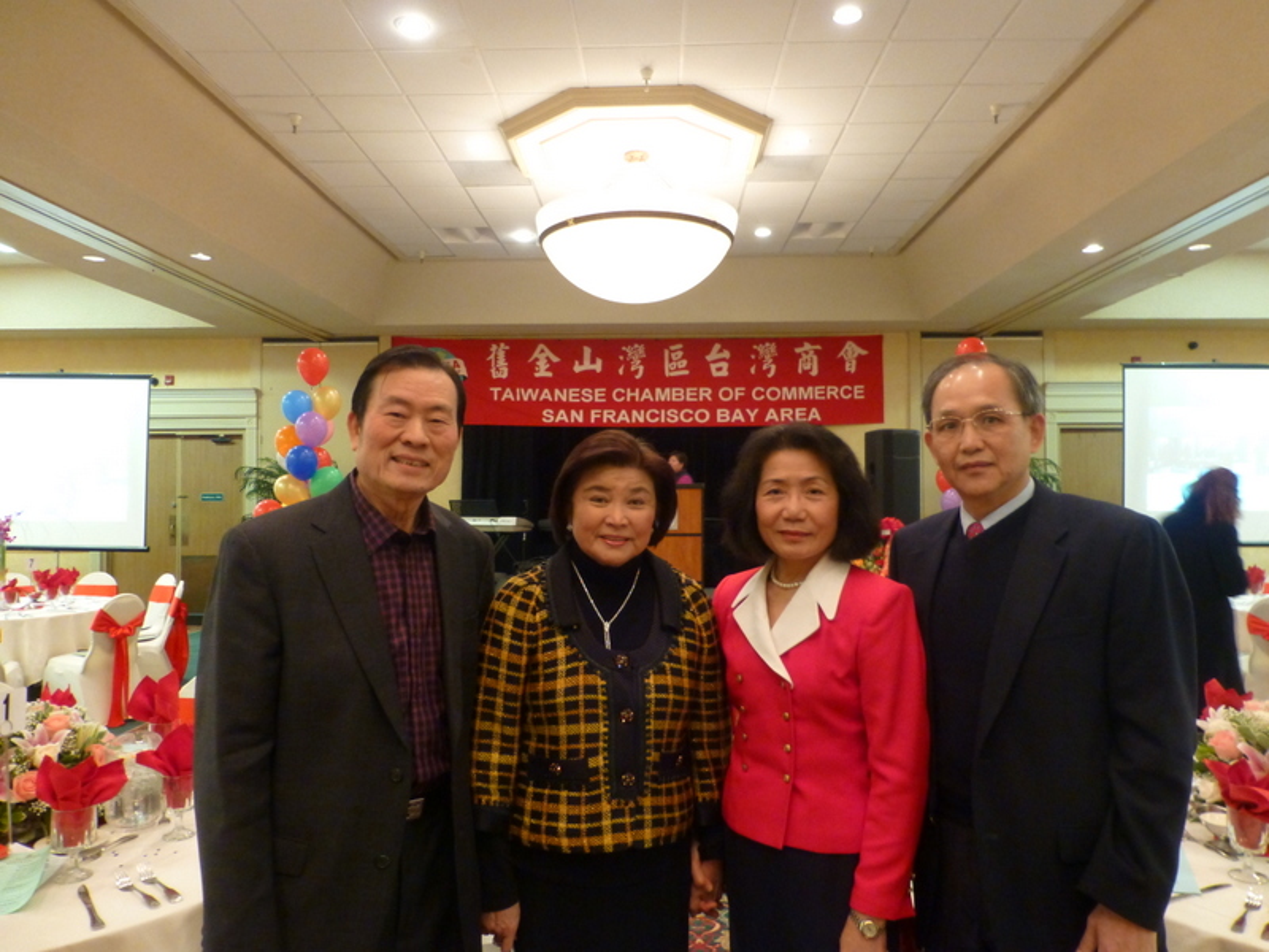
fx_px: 880
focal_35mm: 24
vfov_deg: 56.8
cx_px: 634
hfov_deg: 71.6
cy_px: 476
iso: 400
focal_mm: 4.3
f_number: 3.3
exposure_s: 1/8
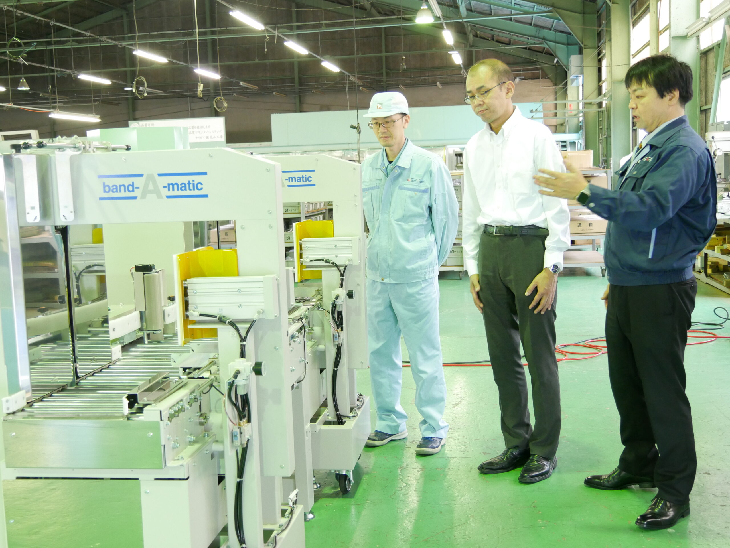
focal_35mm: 42
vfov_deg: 34.4
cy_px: 274
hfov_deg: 44.8
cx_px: 365
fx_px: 886
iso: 1600
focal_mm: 21
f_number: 4
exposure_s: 1/30
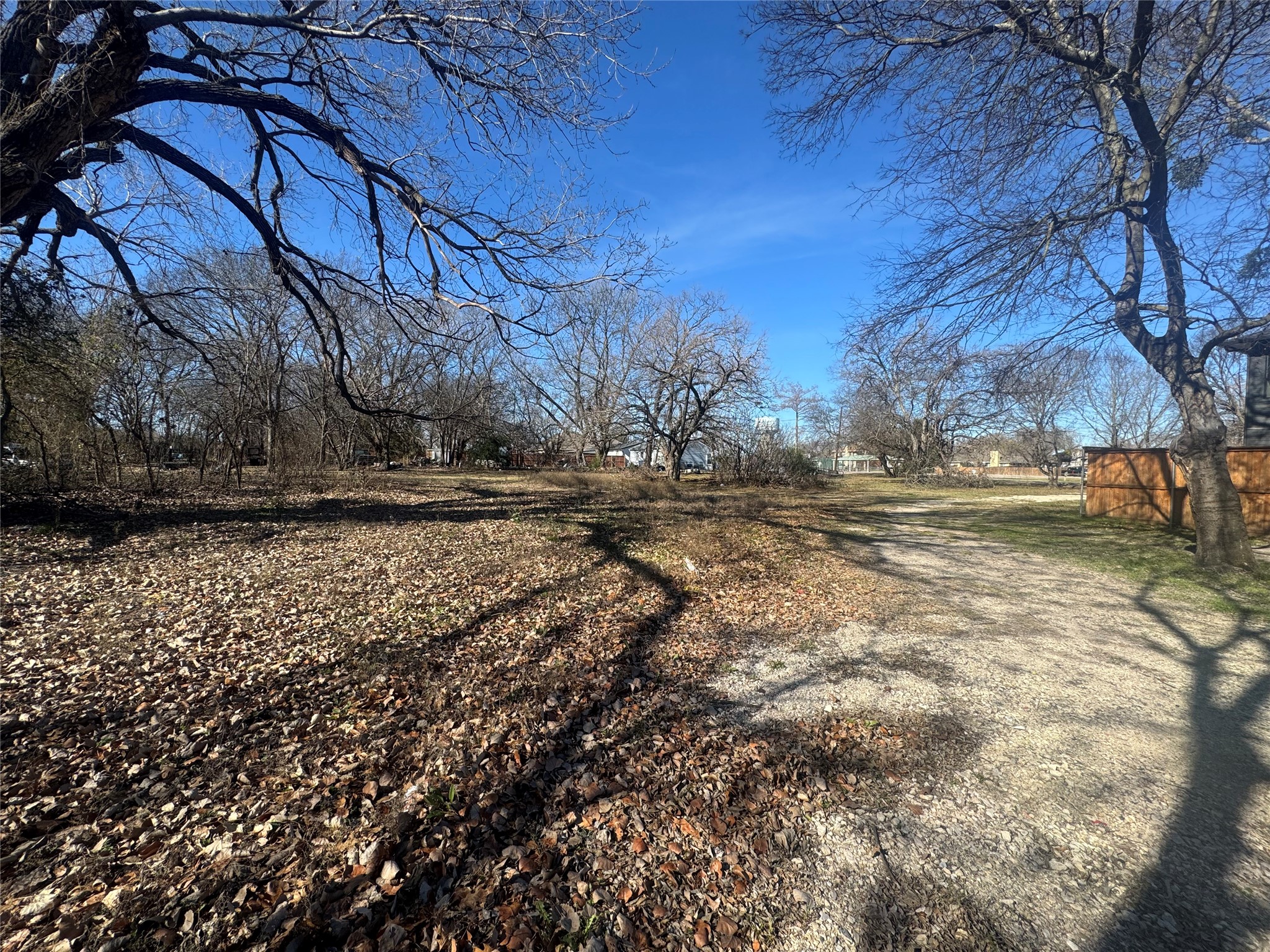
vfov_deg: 85.7
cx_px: 635
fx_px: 514
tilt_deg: -2.5
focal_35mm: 14
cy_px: 476
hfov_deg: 102.1
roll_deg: -0.9
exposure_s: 1/1217
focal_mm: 2.22
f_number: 2.2
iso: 50
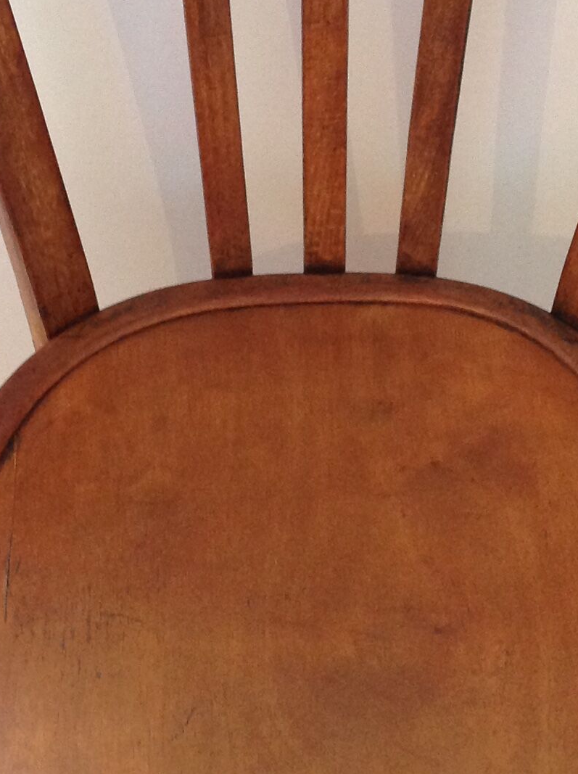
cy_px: 248
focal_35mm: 85
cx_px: 309
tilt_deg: -51.1
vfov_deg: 22.9
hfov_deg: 17.3
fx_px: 1897
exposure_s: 1/15
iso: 200
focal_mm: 4.28
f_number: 2.4
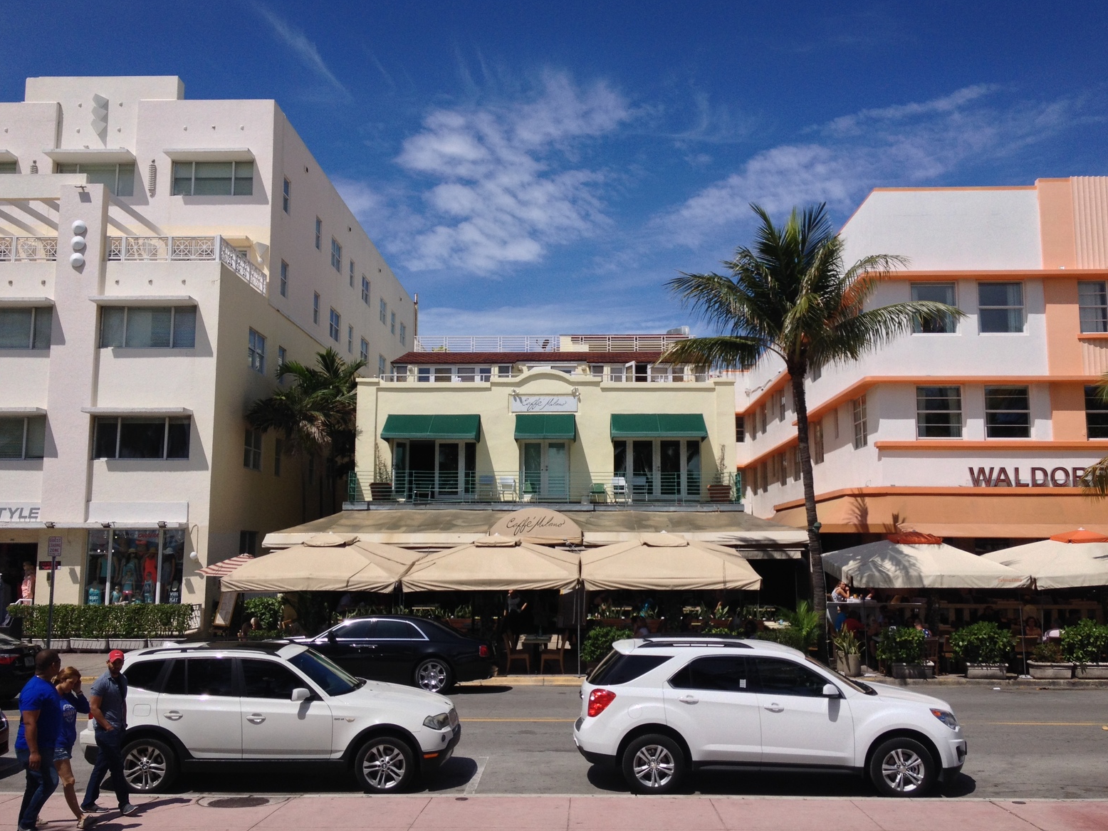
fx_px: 1152
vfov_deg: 39.7
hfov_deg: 51.3
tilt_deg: +5.2
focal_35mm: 36
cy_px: 414
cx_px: 567
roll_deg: +0.1
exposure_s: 1/3247
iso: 50
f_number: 2.4
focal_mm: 4.28
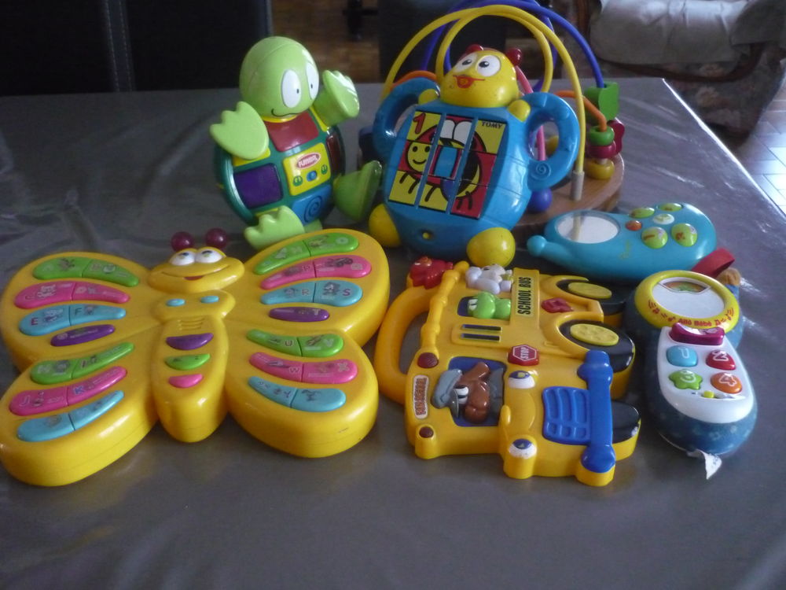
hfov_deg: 55.4
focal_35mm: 33
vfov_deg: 42.9
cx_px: 393
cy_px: 295
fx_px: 749
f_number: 2.8
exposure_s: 1/20
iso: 800
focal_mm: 5.5
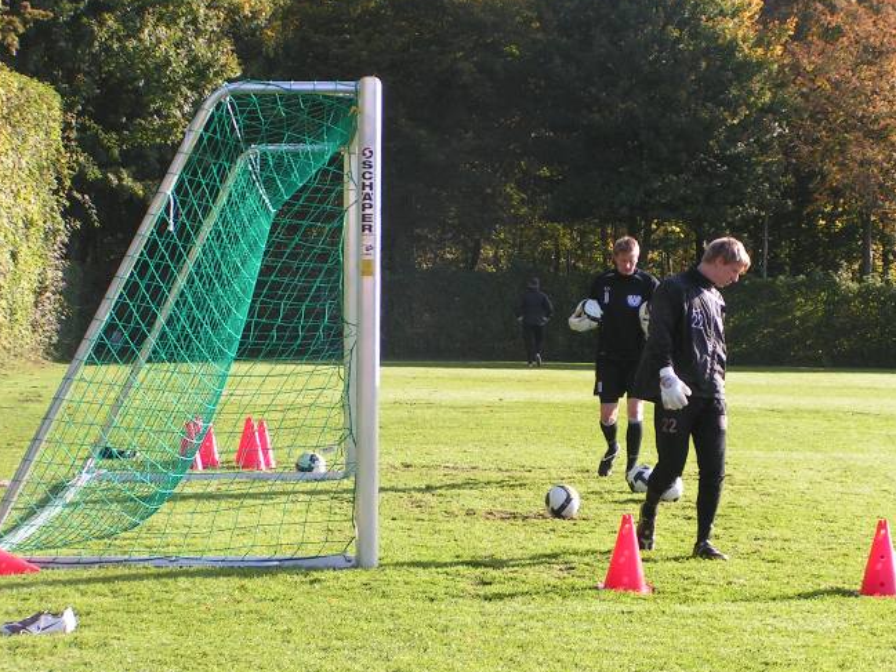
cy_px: 310
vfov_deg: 12.2
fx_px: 3158
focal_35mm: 122
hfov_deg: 16.1
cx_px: 504
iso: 50
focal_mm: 15.2
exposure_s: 1/200
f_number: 5
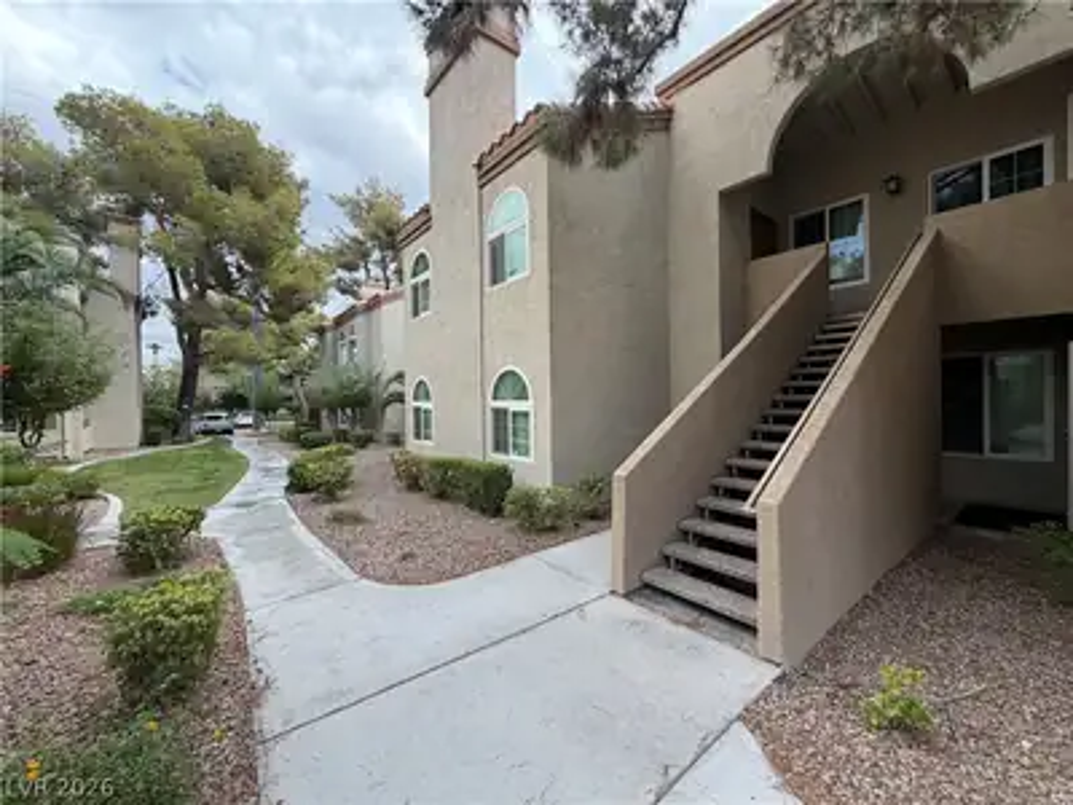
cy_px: 402
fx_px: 434
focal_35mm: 14
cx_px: 536
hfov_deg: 102.1
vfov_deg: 85.7
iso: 64
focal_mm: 2.22
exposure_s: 1/502
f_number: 2.2
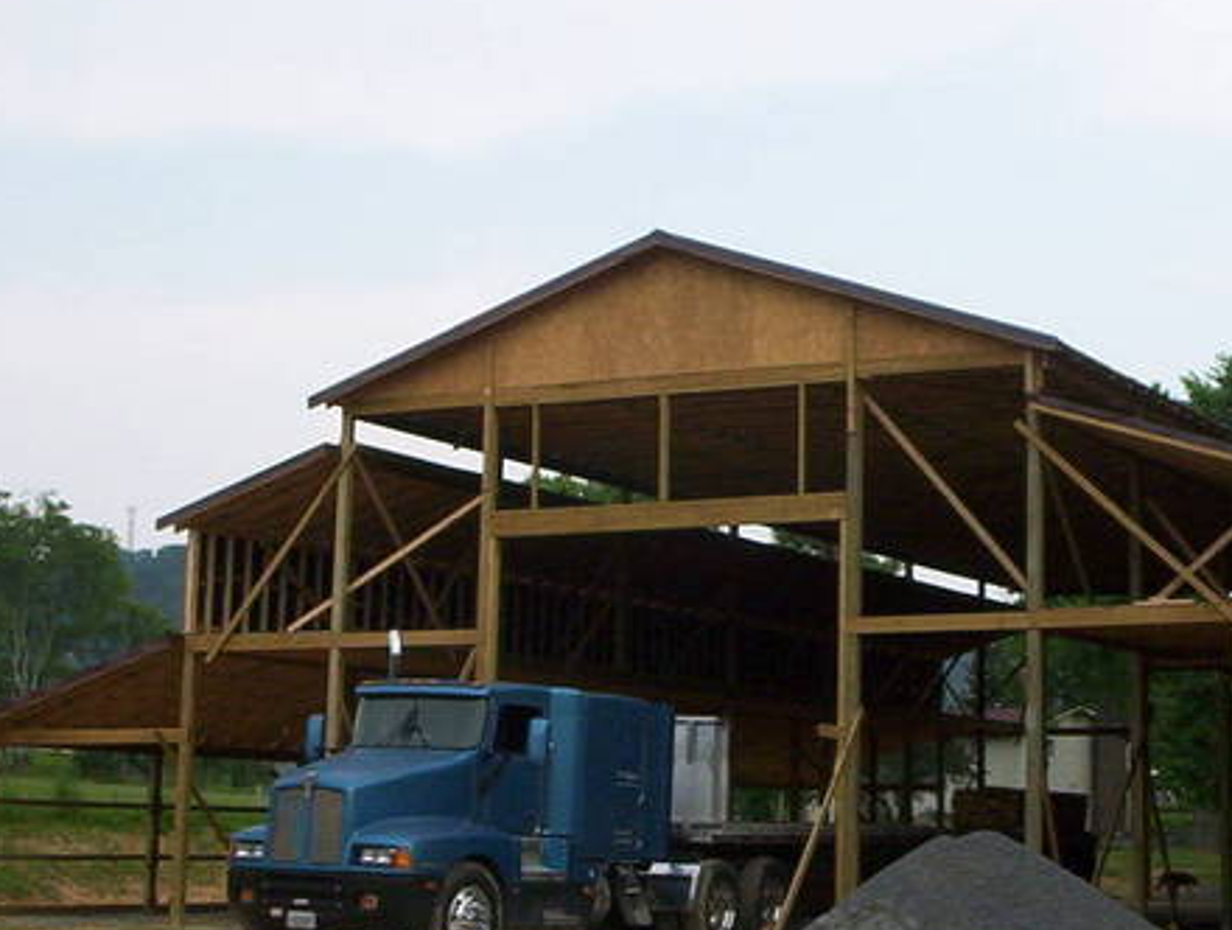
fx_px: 2497
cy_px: 433
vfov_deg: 21.1
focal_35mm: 70
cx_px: 848
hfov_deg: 27.5
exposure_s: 1/351
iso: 100
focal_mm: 4.99
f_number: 4.5
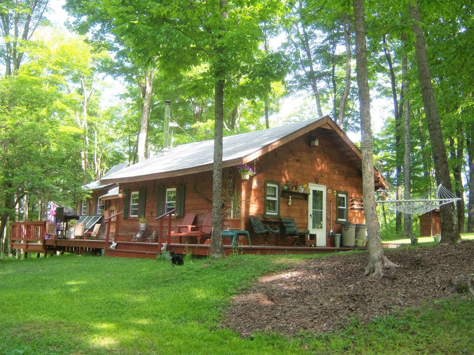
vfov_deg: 39.7
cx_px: 237
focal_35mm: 36
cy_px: 178
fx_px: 493
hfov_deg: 51.4
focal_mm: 7.5
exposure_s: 1/125
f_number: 2.8
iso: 80
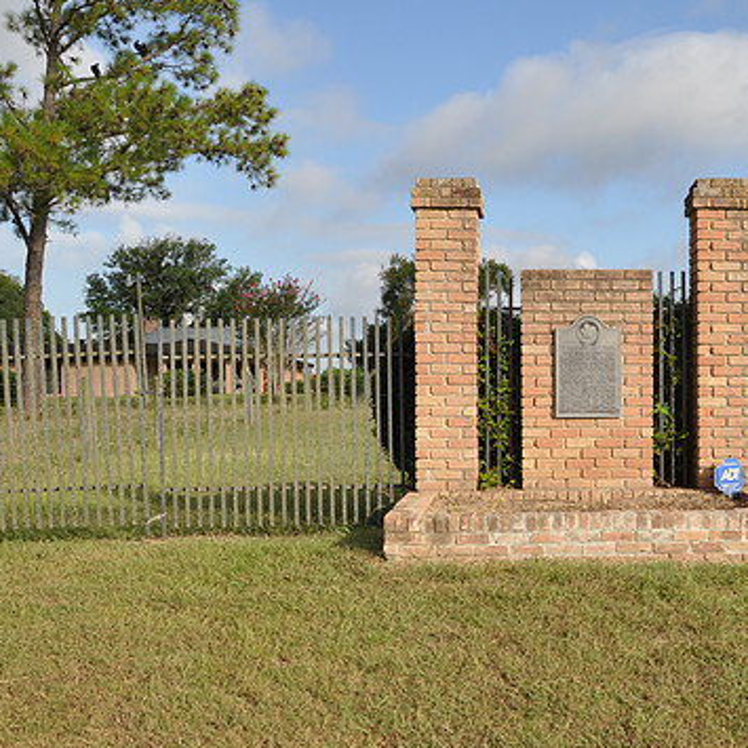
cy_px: 401
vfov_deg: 38.6
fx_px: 1068
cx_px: 598
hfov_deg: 37.2
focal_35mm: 44
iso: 200
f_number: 11
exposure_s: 1/125
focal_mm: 21
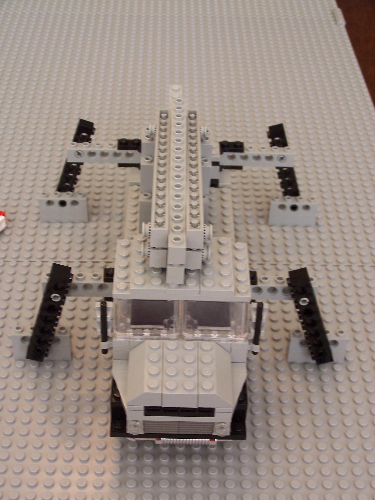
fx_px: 924
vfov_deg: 30.3
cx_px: 188
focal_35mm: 64
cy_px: 250
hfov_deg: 22.9
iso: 80
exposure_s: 1/45
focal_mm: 10.7
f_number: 3.2
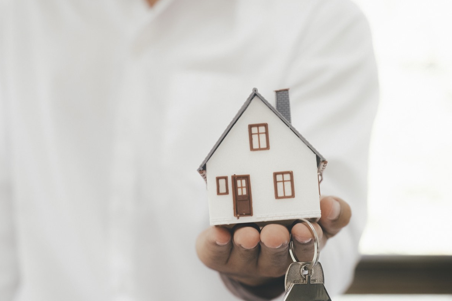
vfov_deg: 15.9
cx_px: 153
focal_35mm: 86
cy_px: 188
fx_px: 1079
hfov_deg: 23.6
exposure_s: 1/50
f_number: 2.8
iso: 500
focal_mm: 42.7
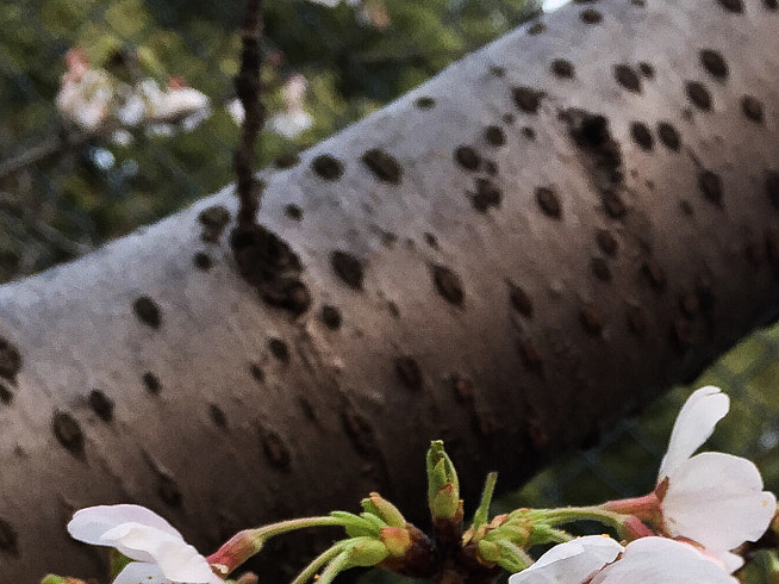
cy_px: 708
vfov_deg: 19.5
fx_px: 1597
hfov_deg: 27.1
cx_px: 557
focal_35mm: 71
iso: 32
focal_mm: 4.15
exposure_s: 1/30
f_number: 2.2
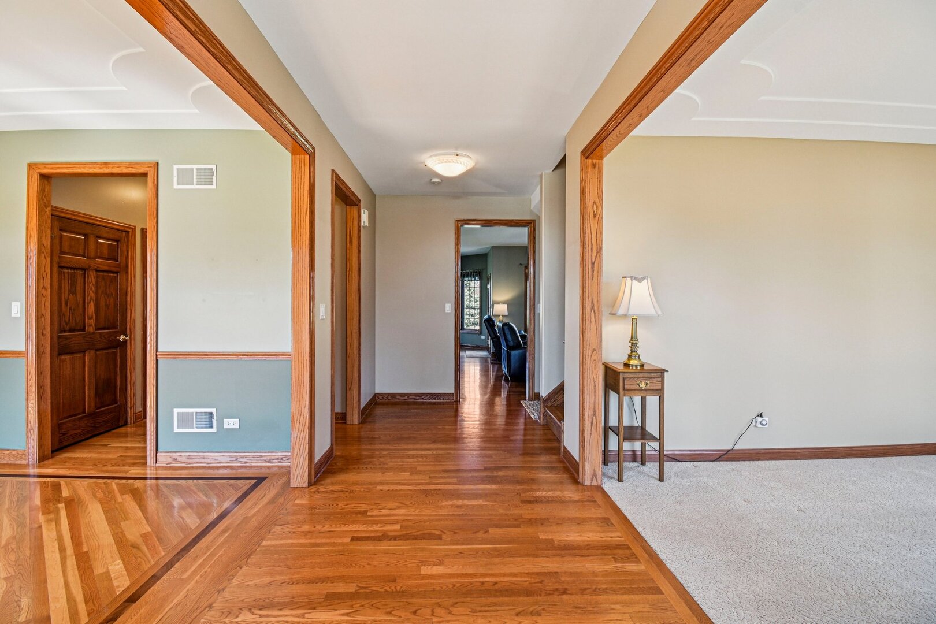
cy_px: 312
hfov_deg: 100.4
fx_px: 390
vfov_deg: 77.3
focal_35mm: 15
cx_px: 468
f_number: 7.1
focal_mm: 10
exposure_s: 1/15
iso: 180
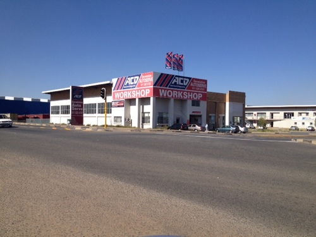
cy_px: 118
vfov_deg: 40.7
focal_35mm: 35
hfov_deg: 52.6
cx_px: 158
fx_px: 320
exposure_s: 1/1842
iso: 64
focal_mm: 4.28
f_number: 2.4
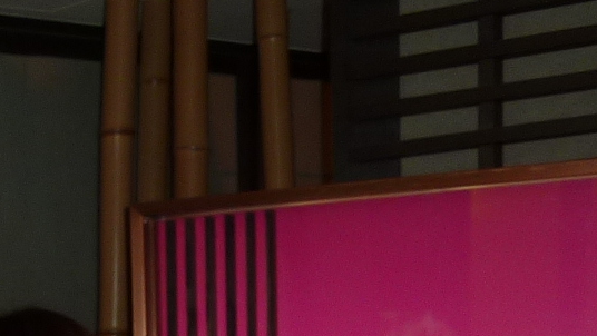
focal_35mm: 104
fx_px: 1647
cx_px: -167
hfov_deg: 19.1
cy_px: 661
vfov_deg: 10.7
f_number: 3.3
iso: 100
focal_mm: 4.1
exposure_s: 1/30
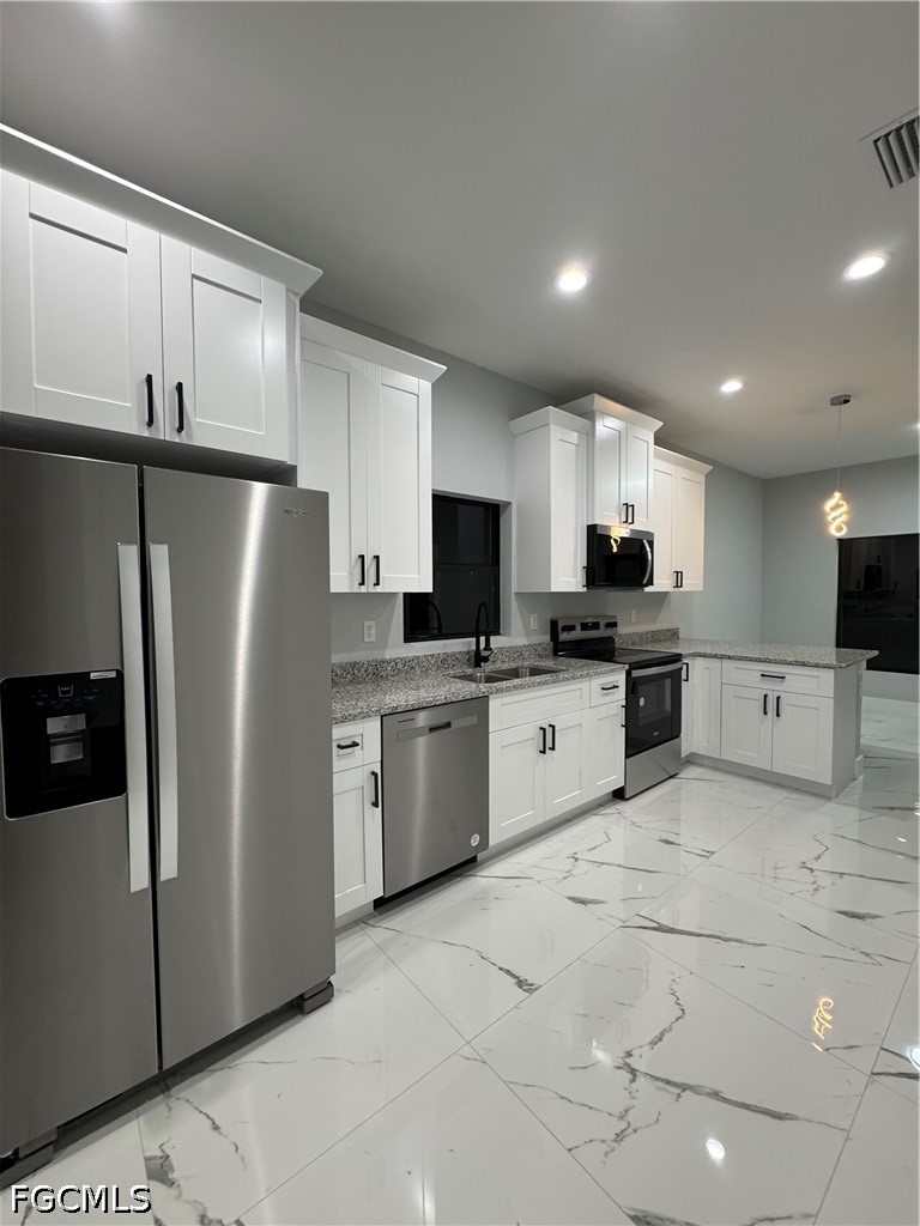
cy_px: 613
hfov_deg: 85.7
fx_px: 496
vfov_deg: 102.1
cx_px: 460
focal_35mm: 14
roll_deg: +0.6
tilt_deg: -2.4
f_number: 2.2
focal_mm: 2.22
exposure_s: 1/120
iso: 250
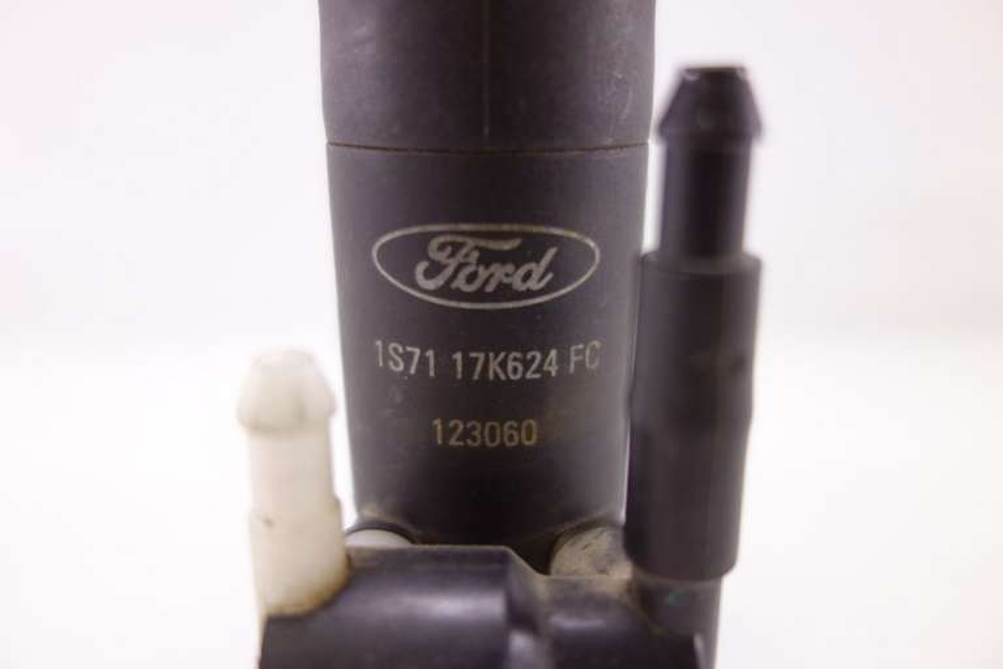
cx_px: 502
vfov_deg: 46.4
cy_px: 334
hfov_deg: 65.5
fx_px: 780
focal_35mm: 28
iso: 125
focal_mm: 10.4
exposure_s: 1/100
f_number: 1.8
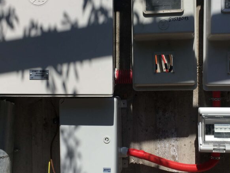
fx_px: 339
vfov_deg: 28.6
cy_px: 90
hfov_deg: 37.5
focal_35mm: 51
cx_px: 120
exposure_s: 1/1570
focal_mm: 4.15
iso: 25
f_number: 2.2
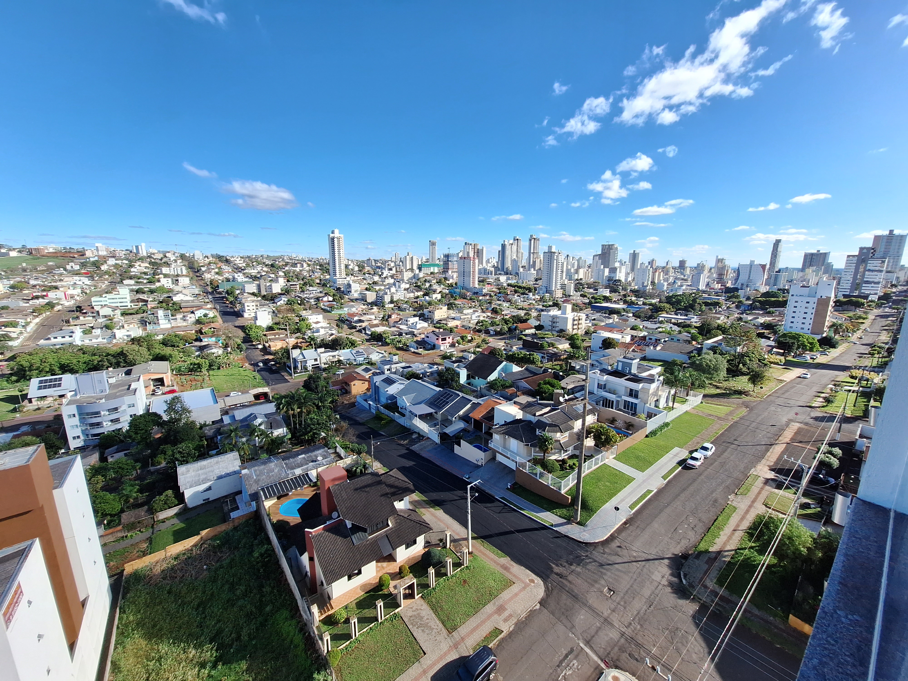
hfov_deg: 106.2
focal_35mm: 13
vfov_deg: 89.9
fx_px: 341
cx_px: 454
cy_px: 340
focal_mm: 1.74
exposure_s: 1/1553
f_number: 2.2
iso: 40
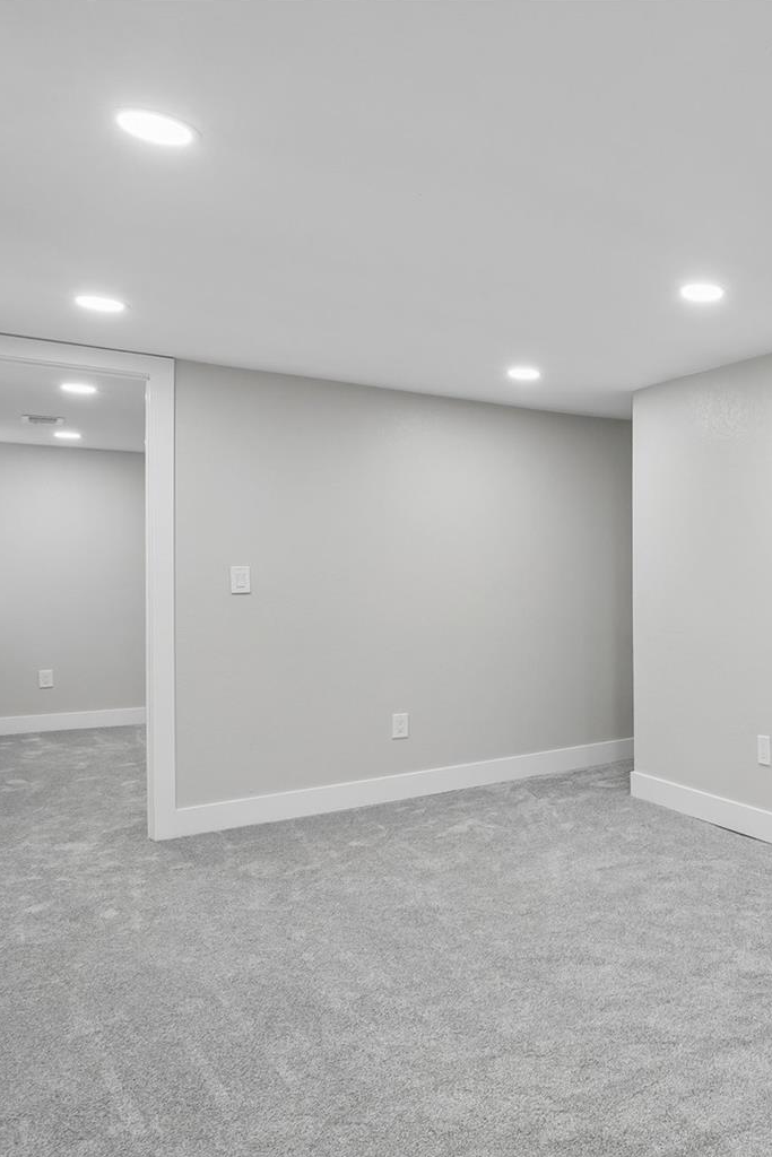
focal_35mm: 26
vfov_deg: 69.8
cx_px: 792
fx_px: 829
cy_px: 595
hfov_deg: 42.3
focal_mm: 11
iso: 500
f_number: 8
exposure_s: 1/30
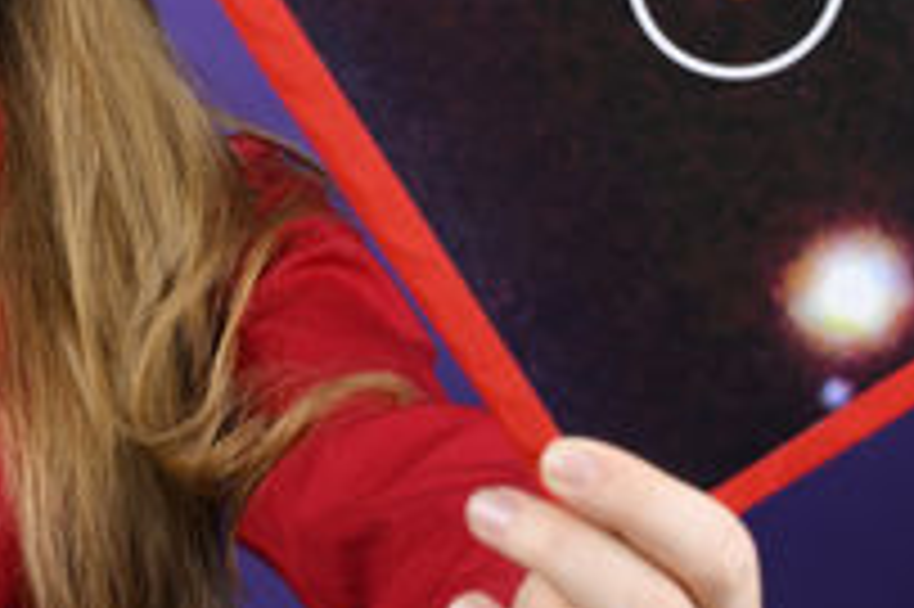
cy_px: 23
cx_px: 167
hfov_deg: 18.4
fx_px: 2790
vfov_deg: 12.3
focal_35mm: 110
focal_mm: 36
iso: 800
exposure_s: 1/125
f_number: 8
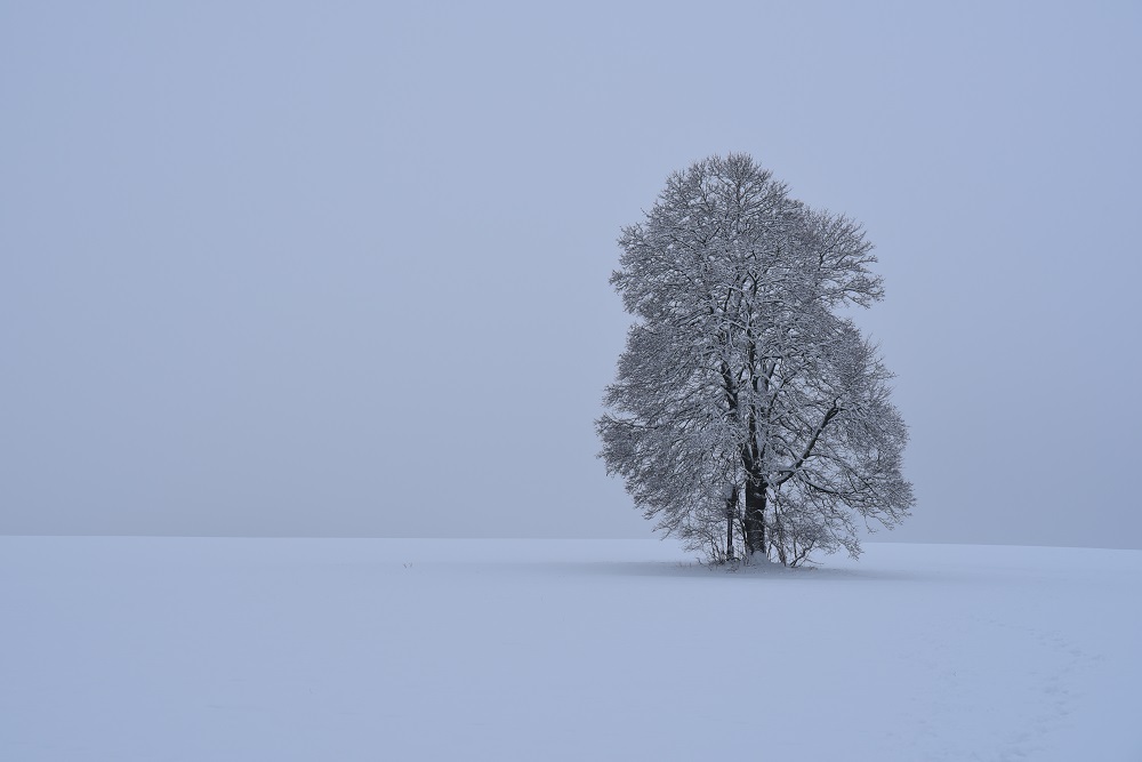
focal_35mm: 70
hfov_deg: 28.8
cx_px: 571
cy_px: 381
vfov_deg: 19.5
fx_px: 2221
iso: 100
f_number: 11
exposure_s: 1/40
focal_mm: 70
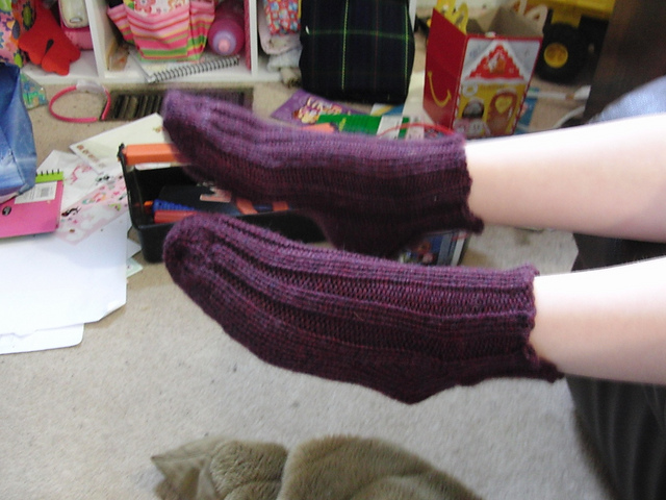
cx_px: 333
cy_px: 250
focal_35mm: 37
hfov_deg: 50.1
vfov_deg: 38.7
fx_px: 712
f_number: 3.6
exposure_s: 1/2.5
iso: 400
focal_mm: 6.42
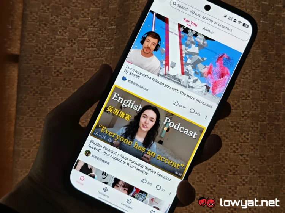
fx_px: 379
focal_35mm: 46
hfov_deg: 41.3
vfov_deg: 31.5
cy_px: 106
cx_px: 142
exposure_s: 1/200
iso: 50
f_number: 2.8
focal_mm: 5.4
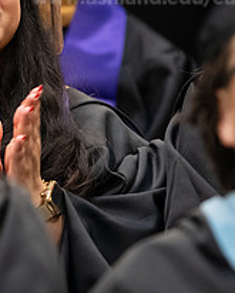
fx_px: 3666
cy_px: 28
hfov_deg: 3.7
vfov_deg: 4.6
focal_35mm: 422
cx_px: -33
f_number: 3.2
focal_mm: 160
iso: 3200
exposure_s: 1/200
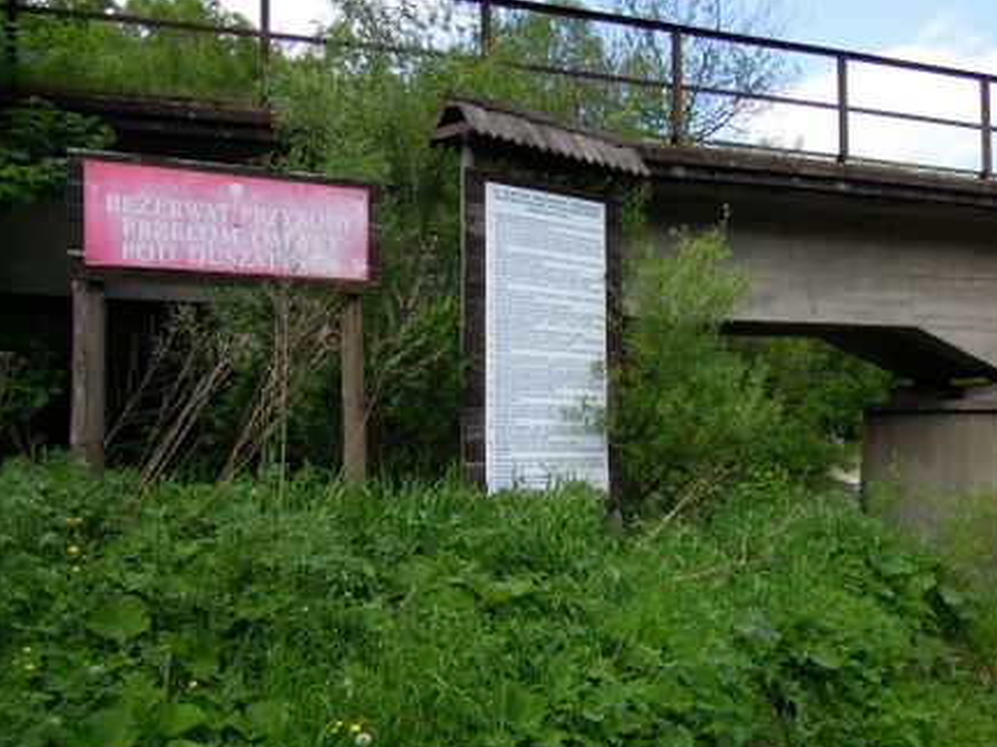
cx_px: 548
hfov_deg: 47.8
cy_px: 379
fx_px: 1123
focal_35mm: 39
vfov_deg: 36.8
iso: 160
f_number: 3.2
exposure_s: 1/800
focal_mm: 6.3
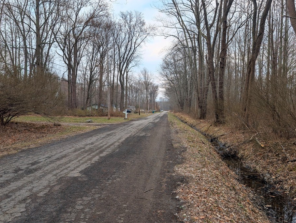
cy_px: 116
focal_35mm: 27
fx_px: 231
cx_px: 150
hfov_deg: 65.3
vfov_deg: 51.4
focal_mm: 6.9
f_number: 1.68
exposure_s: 1/474
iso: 22
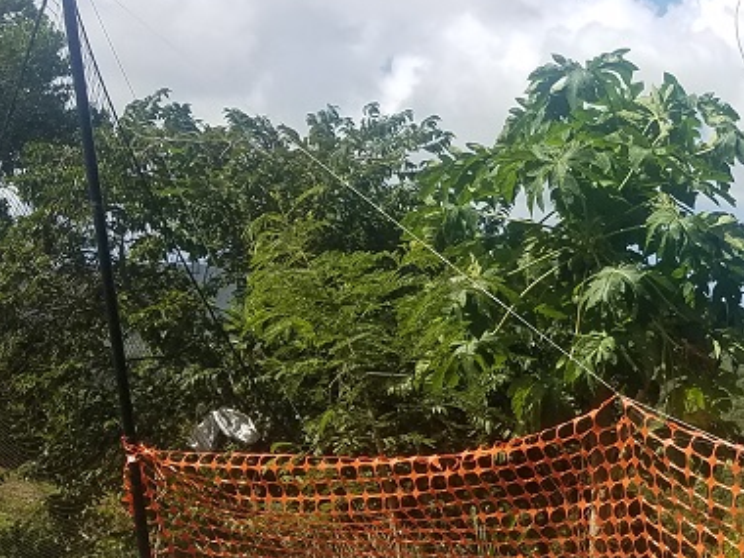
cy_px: 411
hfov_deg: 25.4
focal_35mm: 70
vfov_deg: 20.9
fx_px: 1505
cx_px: 850
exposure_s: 1/3280
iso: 50
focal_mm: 4.2
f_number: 1.7
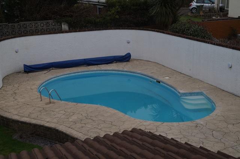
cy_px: 80
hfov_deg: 43.6
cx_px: 120
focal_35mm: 45
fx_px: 300
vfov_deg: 29.8
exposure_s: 1/160
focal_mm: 30
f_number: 6.3
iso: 100
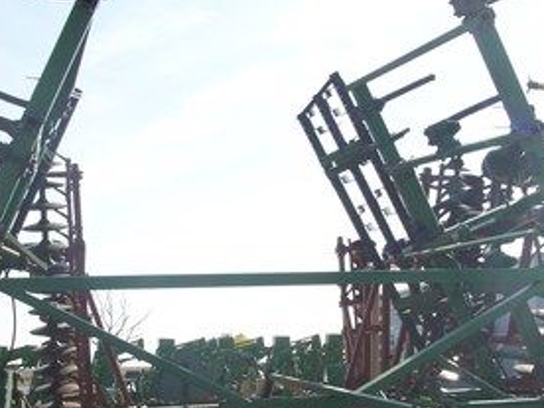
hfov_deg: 28.9
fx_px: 1053
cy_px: 300
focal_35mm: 67
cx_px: 321
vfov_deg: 21.8
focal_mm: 5.7
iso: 64
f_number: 5.5
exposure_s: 1/271
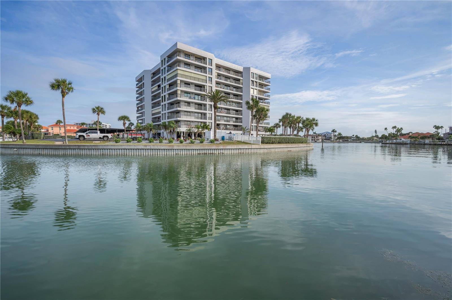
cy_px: 150
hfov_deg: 98.6
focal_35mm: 16
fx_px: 194
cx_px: 226
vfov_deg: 75.4
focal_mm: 15.5
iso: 320
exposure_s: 1/500
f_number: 11
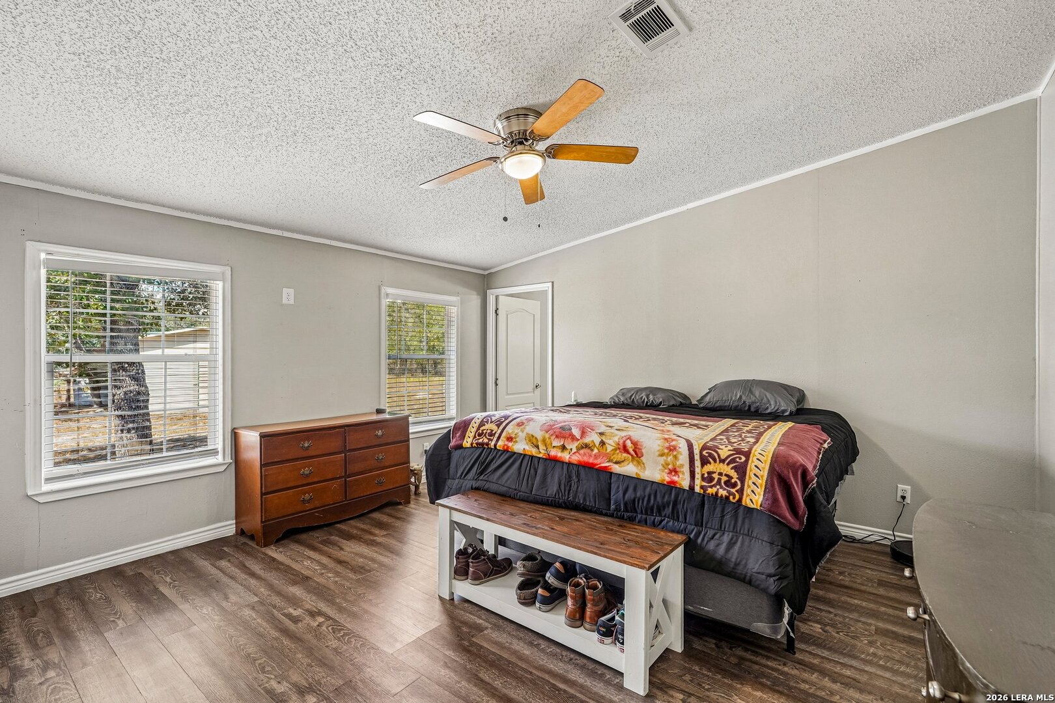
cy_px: 352
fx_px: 469
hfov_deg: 96.7
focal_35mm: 16
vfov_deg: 73.7
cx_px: 528
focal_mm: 16
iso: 400
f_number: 8
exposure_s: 1/10
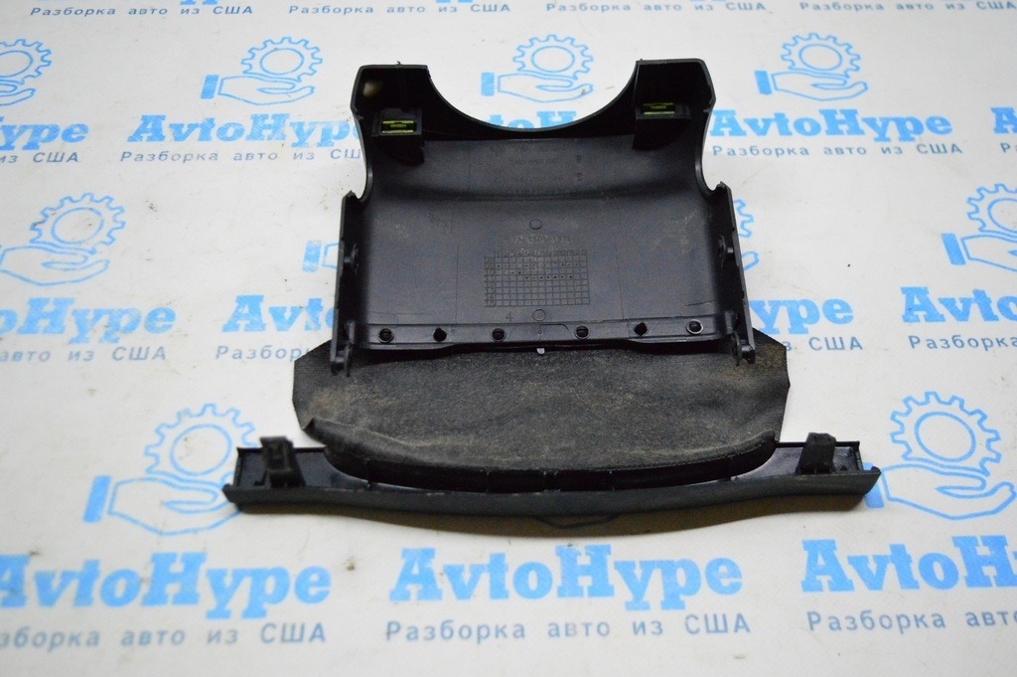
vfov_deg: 36.8
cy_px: 338
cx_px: 508
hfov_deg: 53.2
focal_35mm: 36
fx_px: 1016
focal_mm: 24
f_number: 4
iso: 6400
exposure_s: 1/800
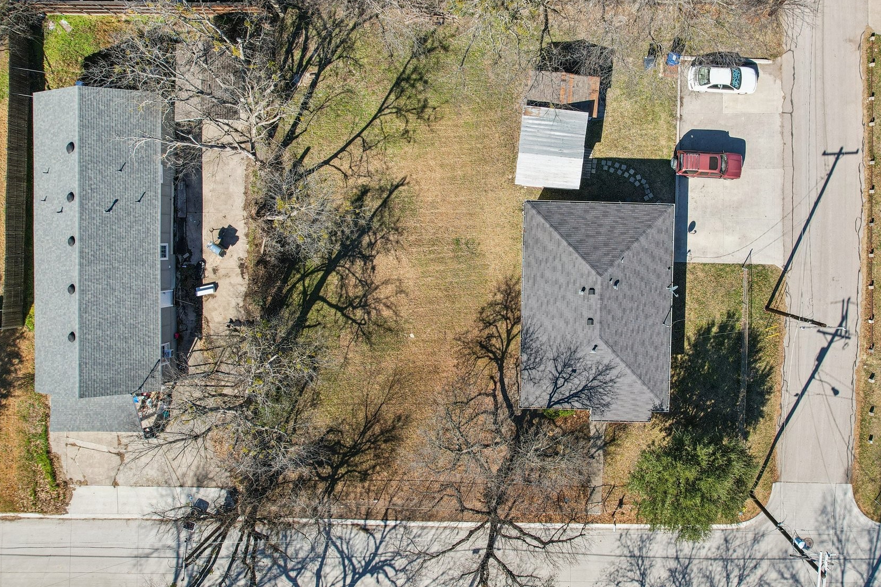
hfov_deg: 66.9
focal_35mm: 27
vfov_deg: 47.7
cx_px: 517
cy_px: 245
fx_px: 661
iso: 100
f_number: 2.8
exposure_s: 1/1250
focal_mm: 8.4
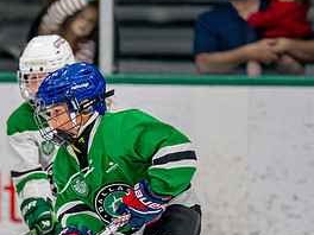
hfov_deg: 2.7
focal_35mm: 731
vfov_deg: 2.0
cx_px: 16
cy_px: 220
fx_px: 6631
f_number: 2.8
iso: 800
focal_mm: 200
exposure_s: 1/1250
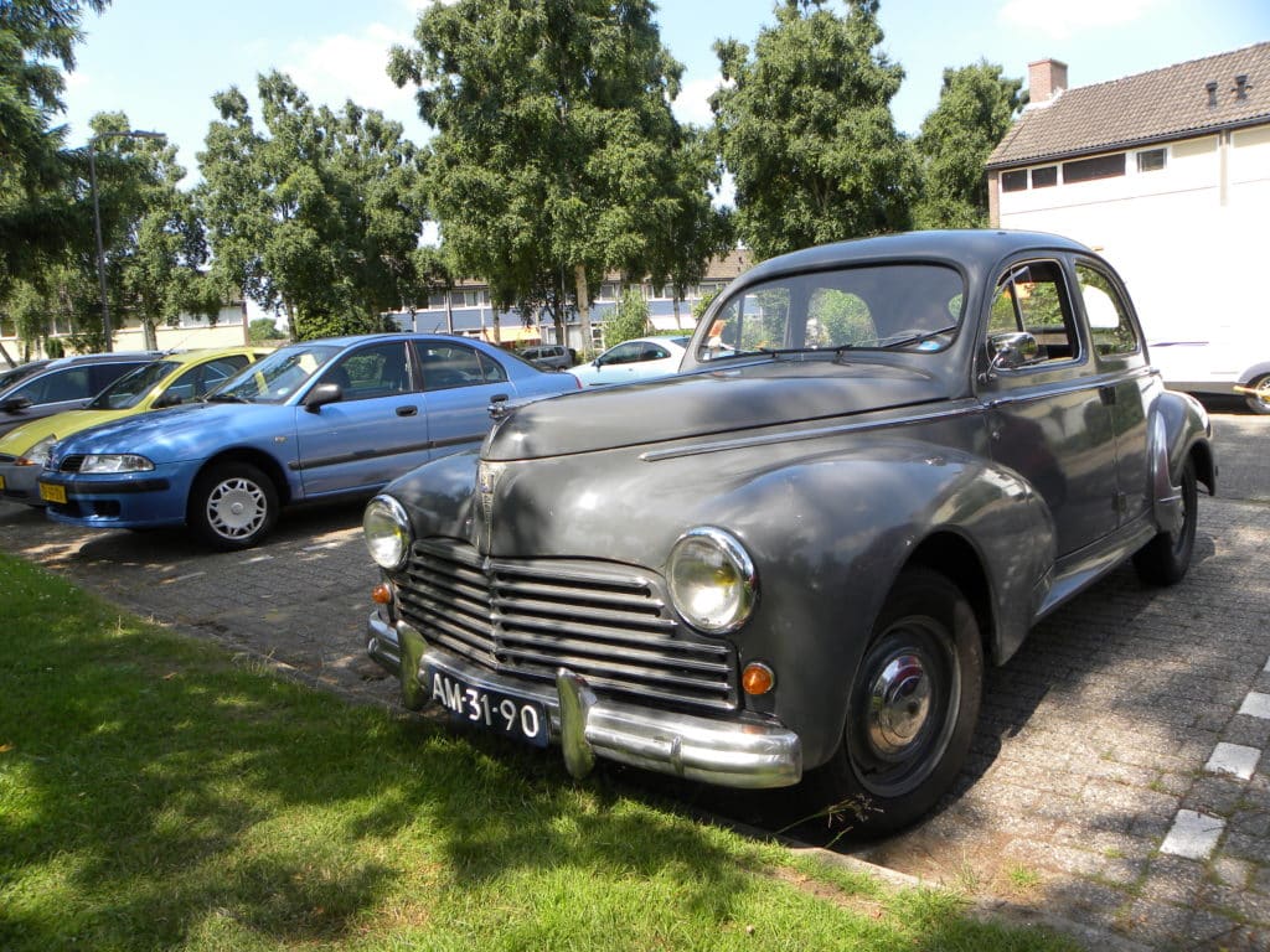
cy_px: 476
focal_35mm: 26
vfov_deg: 53.1
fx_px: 954
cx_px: 635
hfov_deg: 67.3
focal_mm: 4.6
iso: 64
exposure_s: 1/198
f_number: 4.5
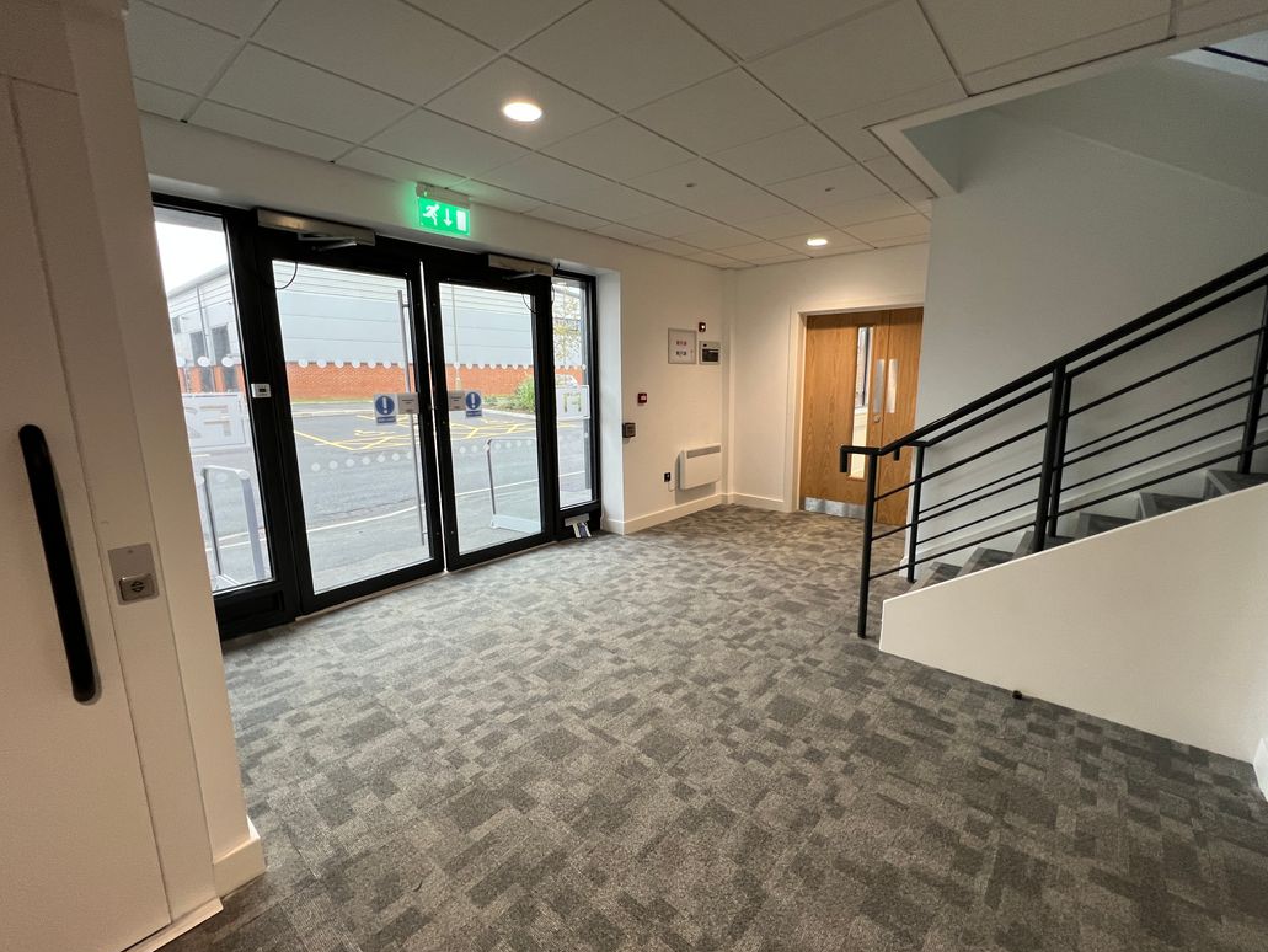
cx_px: 662
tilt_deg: -9.7
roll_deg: -0.4
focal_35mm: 14
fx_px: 513
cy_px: 473
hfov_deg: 102.0
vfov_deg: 85.7
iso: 160
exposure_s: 1/100
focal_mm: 1.57
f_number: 1.8
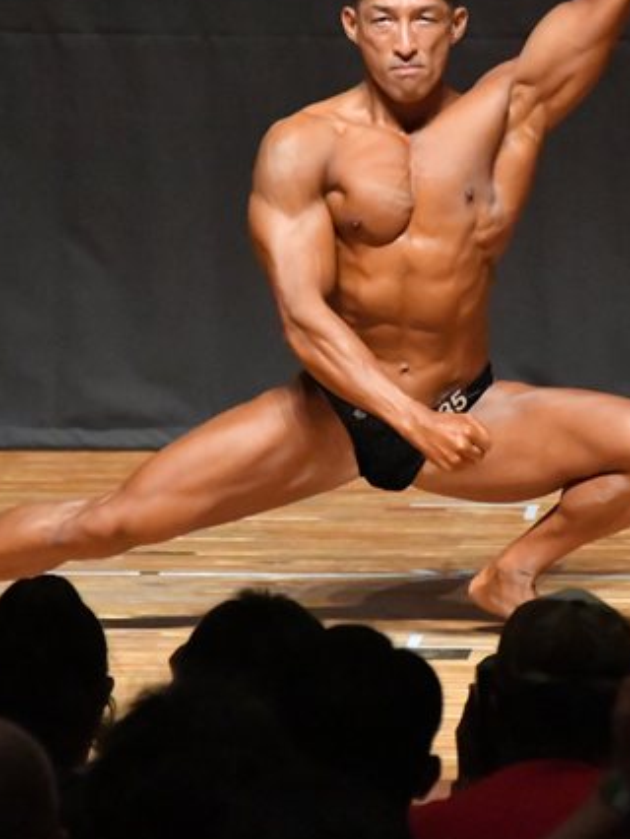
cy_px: 353
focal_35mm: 603
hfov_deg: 2.5
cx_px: 479
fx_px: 14618
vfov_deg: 3.3
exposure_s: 1/400
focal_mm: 230
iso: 12800
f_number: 5.6
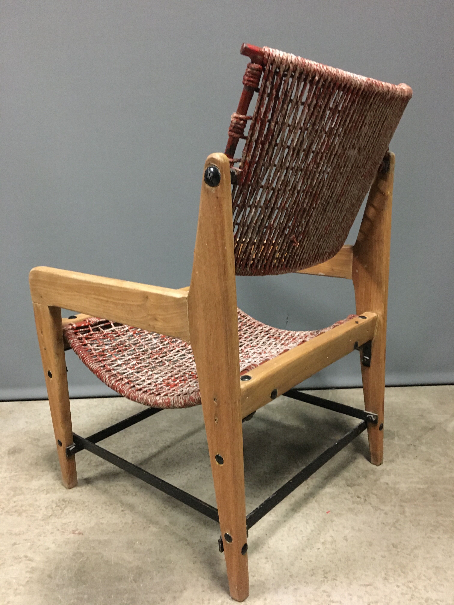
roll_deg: +2.3
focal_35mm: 29
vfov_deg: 61.7
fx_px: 507
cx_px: 227
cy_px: 302
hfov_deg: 48.2
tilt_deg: -14.2
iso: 500
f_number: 2.2
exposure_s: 1/17
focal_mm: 4.15
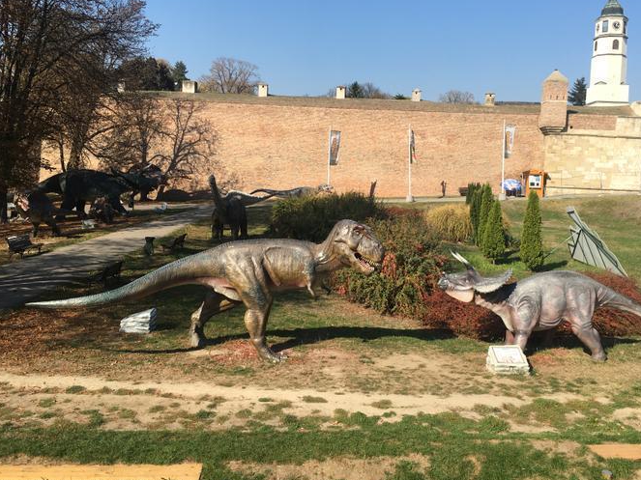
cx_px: 365
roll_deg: -3.0
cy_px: 205
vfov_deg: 40.6
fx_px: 648
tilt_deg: -3.7
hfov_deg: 52.5
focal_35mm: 35
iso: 25
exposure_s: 1/1166
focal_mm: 4.15
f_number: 2.2
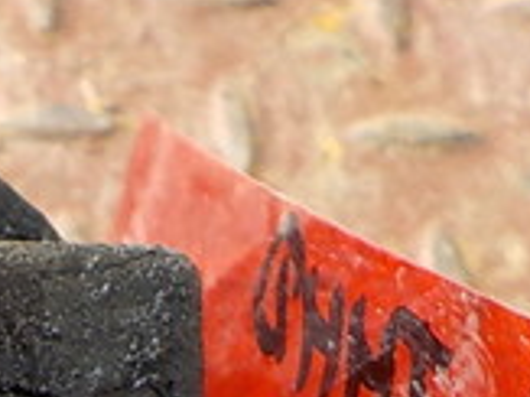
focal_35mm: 118
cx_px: -260
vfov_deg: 11.4
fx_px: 1805
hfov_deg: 15.4
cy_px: 761
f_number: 3.3
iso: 125
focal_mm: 4.1
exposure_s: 1/100
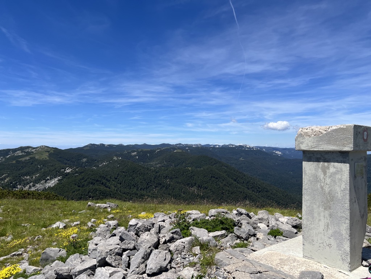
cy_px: 140
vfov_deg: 53.1
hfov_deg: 67.3
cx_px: 186
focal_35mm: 26
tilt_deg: +1.2
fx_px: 279
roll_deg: -0.8
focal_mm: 5.7
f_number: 1.5
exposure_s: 1/5587
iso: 50
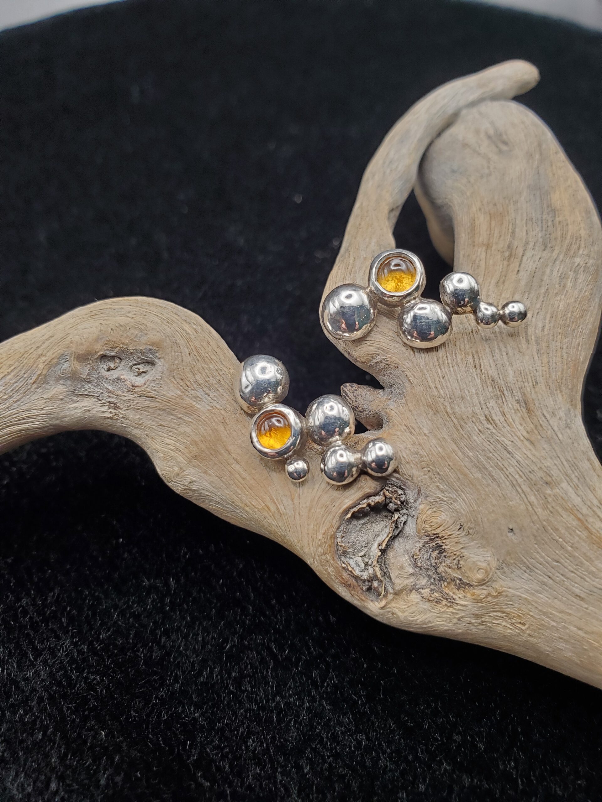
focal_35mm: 26
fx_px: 603
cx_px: 301
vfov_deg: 67.3
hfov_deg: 53.1
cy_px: 401
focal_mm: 4.3
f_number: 2.4
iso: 100
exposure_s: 1/50
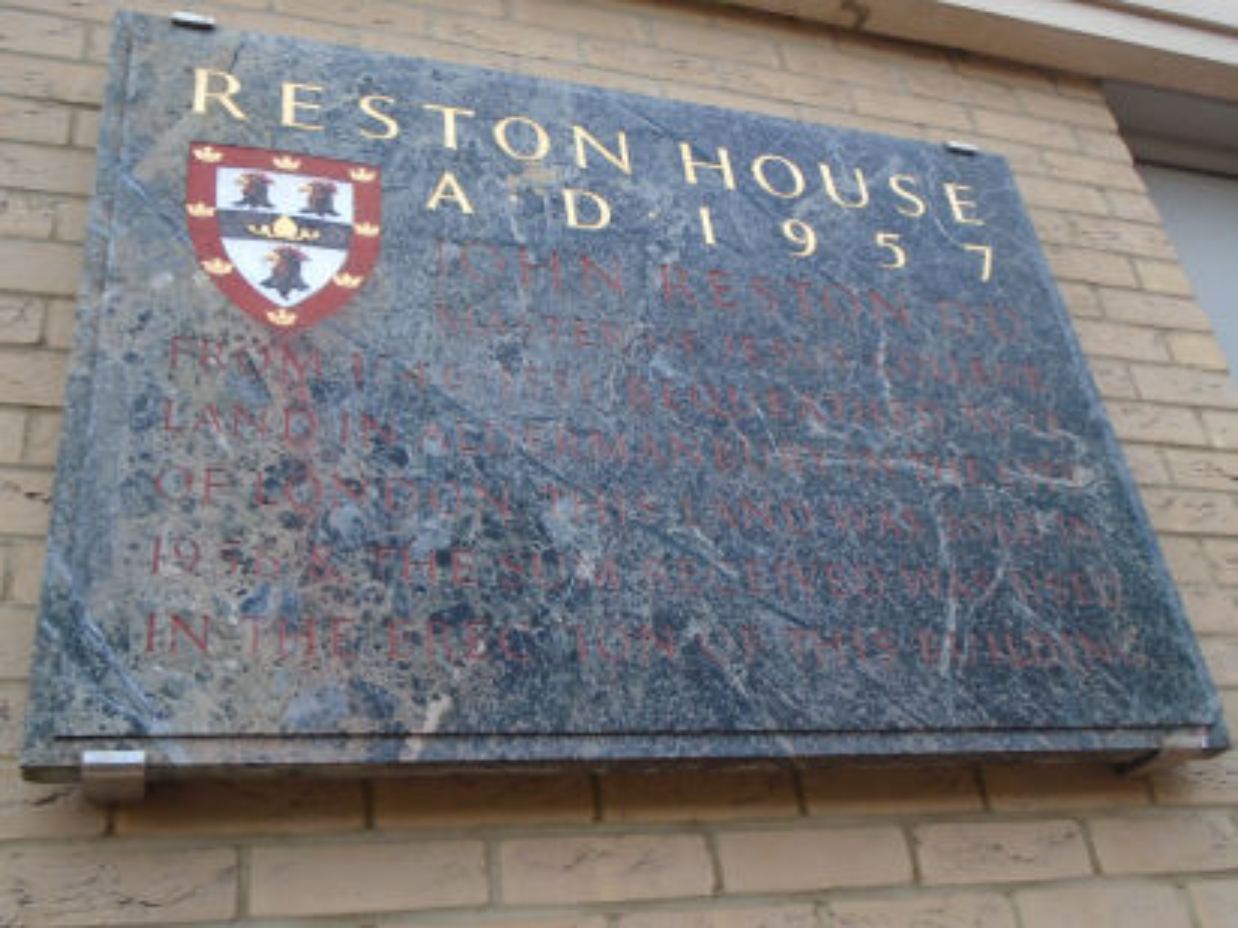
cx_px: 619
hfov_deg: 51.4
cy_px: 464
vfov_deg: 39.7
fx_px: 1287
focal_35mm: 36
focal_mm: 6.4
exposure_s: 1/30
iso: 160
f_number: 3.8
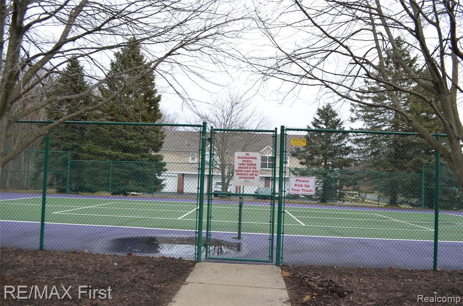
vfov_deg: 47.7
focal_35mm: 27
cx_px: 232
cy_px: 153
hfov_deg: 67.5
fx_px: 346
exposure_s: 1/160
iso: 200
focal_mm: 18
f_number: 6.3
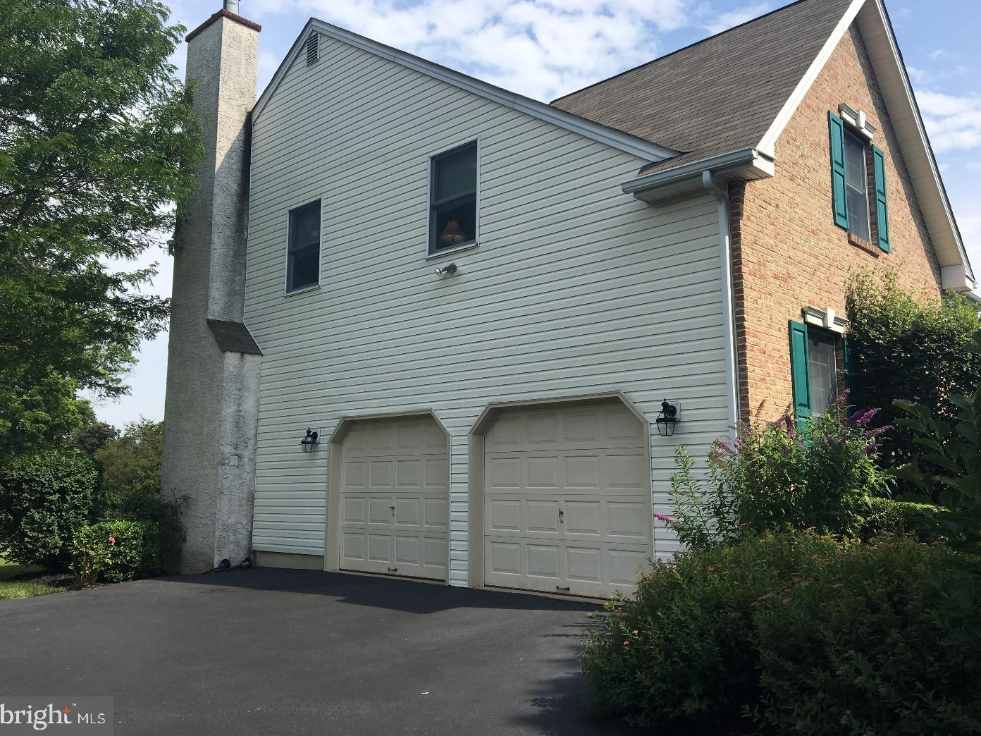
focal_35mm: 30
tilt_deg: +9.8
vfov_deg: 46.8
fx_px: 850
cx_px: 498
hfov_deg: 60.0
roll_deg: +0.0
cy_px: 356
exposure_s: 1/1479
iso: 25
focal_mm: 4.15
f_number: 2.2
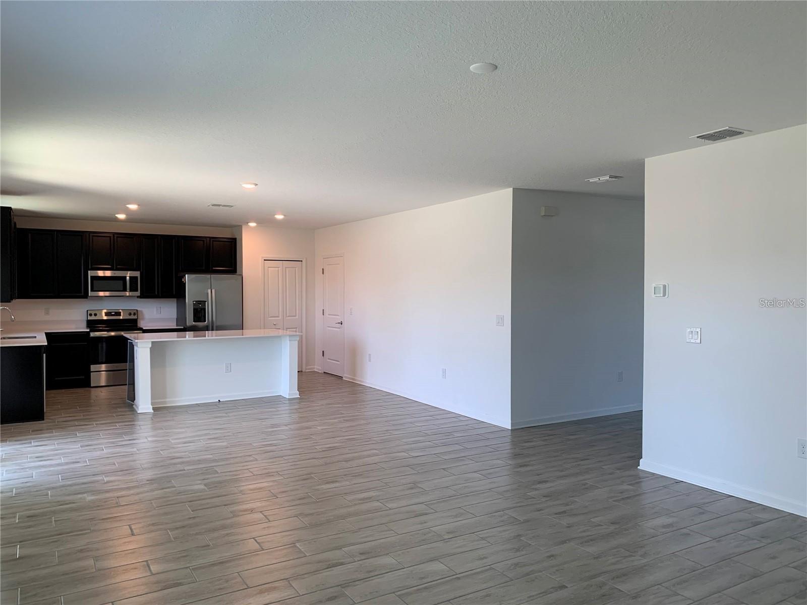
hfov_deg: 67.3
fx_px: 606
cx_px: 404
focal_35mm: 26
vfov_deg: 53.1
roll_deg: -0.9
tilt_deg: -1.9
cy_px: 302
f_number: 1.8
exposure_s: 1/120
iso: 64
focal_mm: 4.25
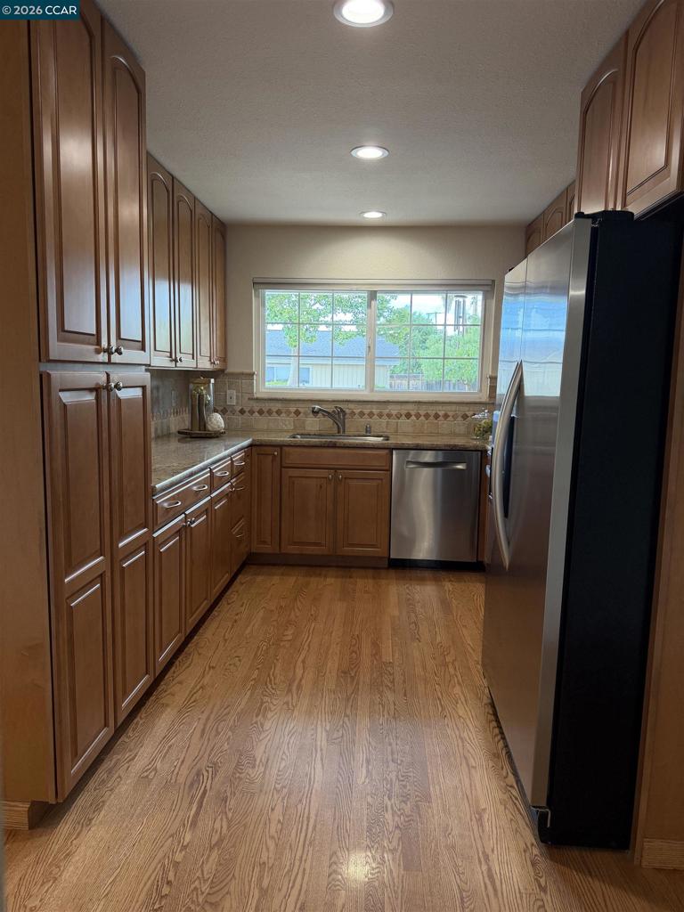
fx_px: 632
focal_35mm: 24
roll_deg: -0.7
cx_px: 342
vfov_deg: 71.6
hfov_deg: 56.8
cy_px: 456
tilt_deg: -7.3
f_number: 1.78
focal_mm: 6.76
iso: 250
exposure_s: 1/120
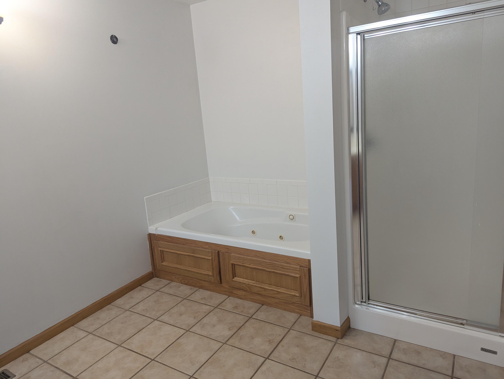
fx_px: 350
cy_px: 190
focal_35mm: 24
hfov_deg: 71.5
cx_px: 252
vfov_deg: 56.9
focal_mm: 6.81
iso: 363
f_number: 1.85
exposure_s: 1/120
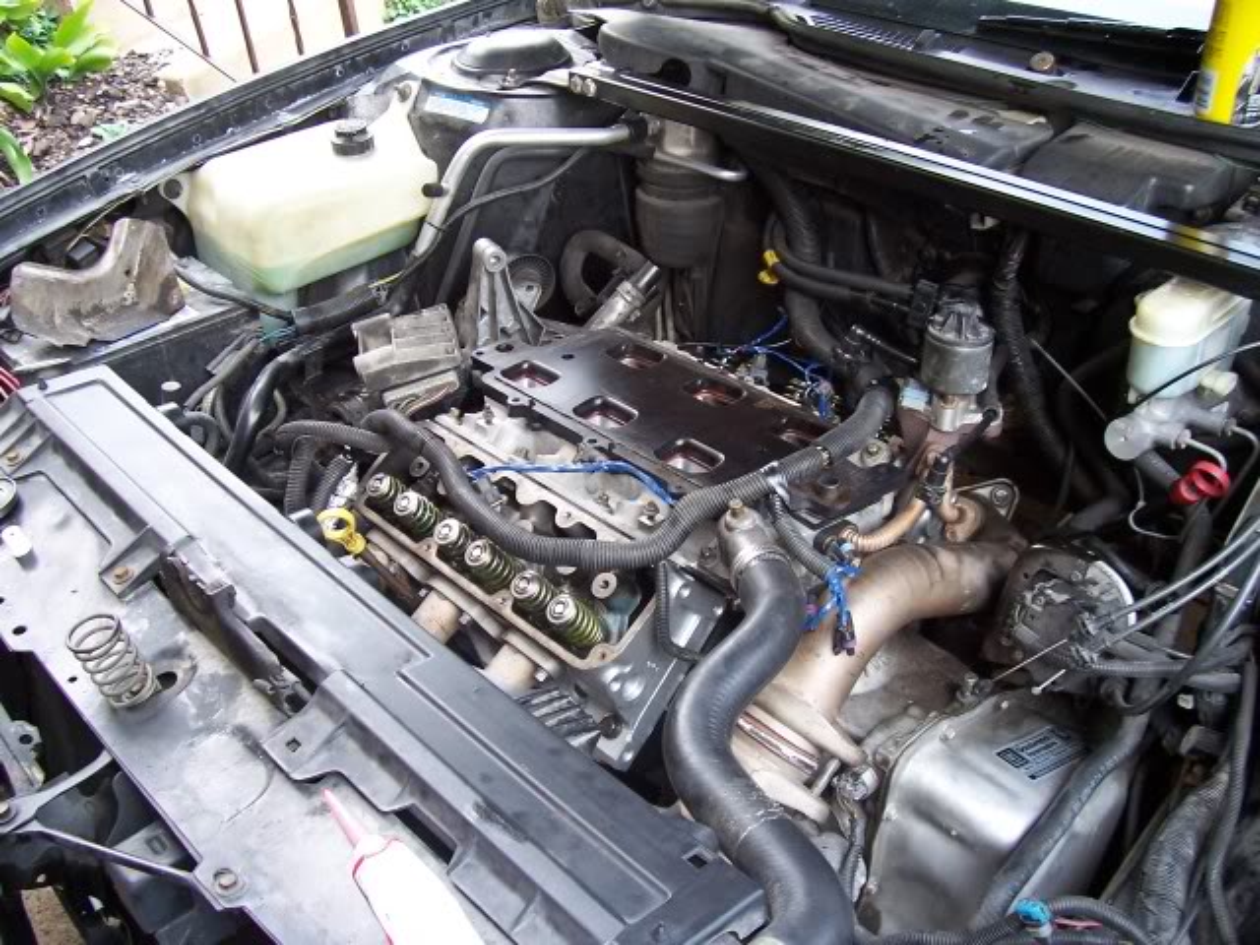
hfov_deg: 54.0
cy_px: 472
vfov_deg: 41.8
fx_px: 1238
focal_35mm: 34
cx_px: 630
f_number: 2.7
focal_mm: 5.6
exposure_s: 1/60
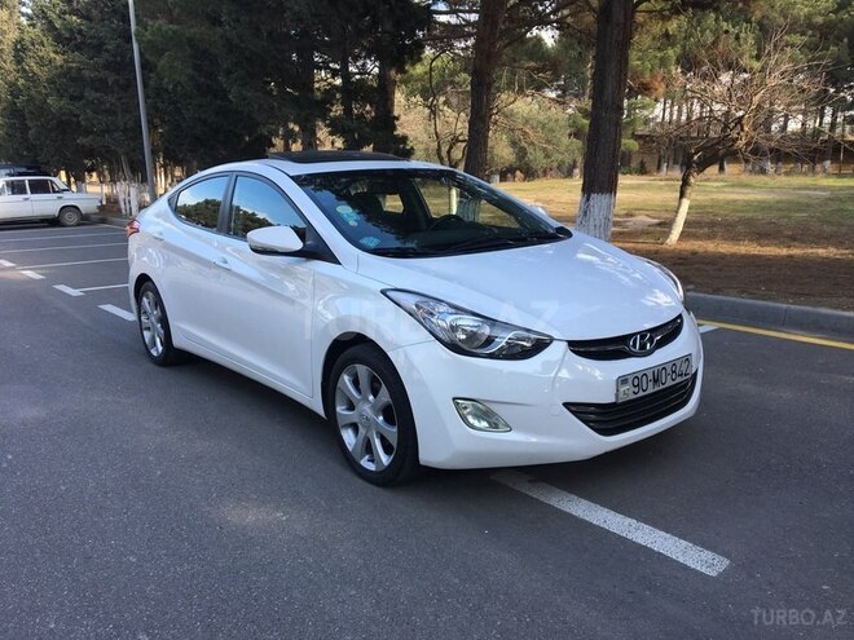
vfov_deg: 48.2
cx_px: 427
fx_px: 715
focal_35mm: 29
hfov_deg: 61.7
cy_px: 320
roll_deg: +1.3
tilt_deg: -13.0
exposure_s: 1/353
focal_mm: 4.15
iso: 25
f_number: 2.2
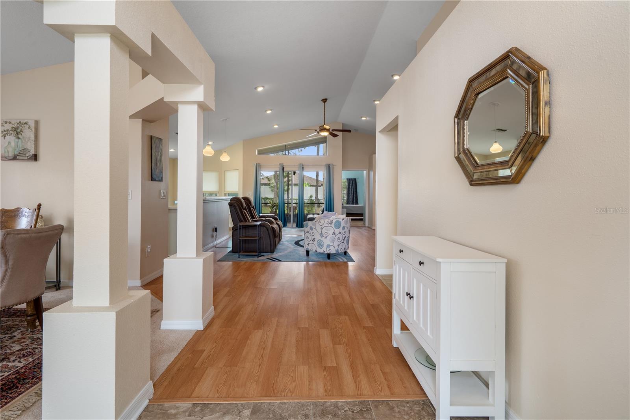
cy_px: 210
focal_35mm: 17
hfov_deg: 93.3
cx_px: 315
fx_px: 297
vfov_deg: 70.4
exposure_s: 1/10
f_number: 9
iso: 320
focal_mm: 17
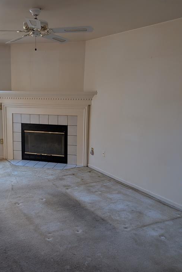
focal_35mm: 35
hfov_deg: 37.2
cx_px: 52
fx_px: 265
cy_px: 142
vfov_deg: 54.4
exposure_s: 1/120
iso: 56
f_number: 1.68
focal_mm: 6.9
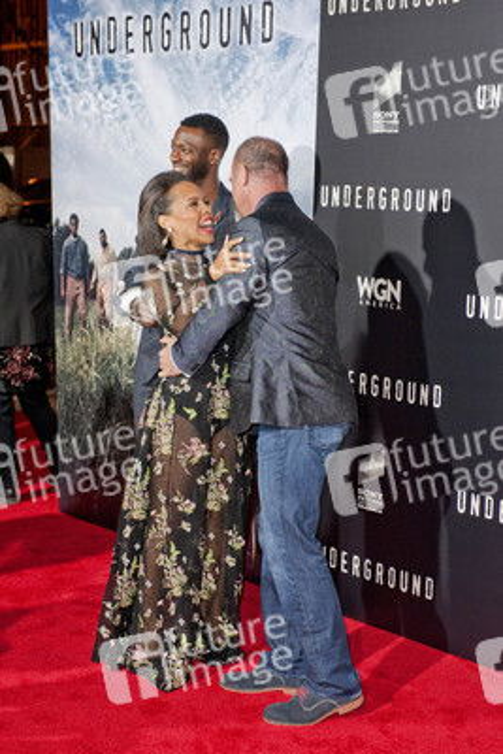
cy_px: 377
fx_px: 1466
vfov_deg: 28.8
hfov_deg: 19.5
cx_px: 252
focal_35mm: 70
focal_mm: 70
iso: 800
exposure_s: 1/400
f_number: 4.5
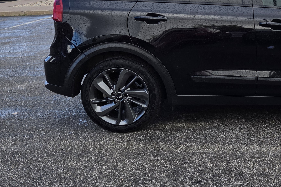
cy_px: 31
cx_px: 275
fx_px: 429
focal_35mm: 55
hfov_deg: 33.4
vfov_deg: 24.1
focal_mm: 5.4
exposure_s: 1/1704
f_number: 1.8
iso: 80
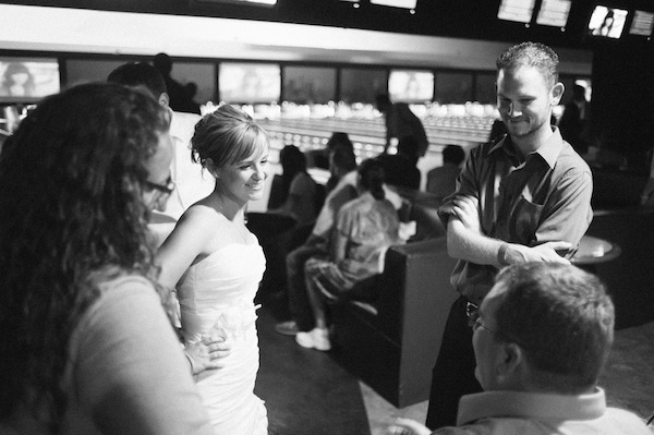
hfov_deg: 54.5
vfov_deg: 37.8
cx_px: 327
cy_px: 218
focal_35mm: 35
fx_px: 635
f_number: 2
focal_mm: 35
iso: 5000
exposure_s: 1/80
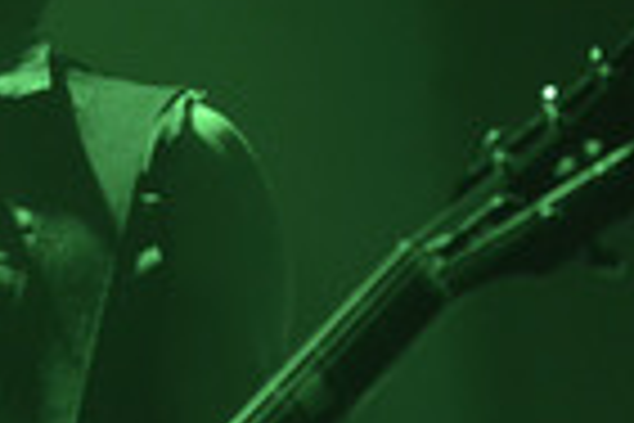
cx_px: -70
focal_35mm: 224
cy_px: 252
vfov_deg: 6.1
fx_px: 3945
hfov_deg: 9.1
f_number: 2.8
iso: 3200
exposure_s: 1/320
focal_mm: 70
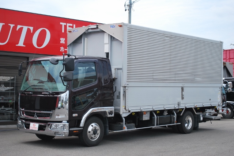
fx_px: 390
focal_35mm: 60
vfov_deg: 22.7
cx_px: 117
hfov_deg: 33.4
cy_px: 78
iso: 200
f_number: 5.3
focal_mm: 40
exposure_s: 1/640
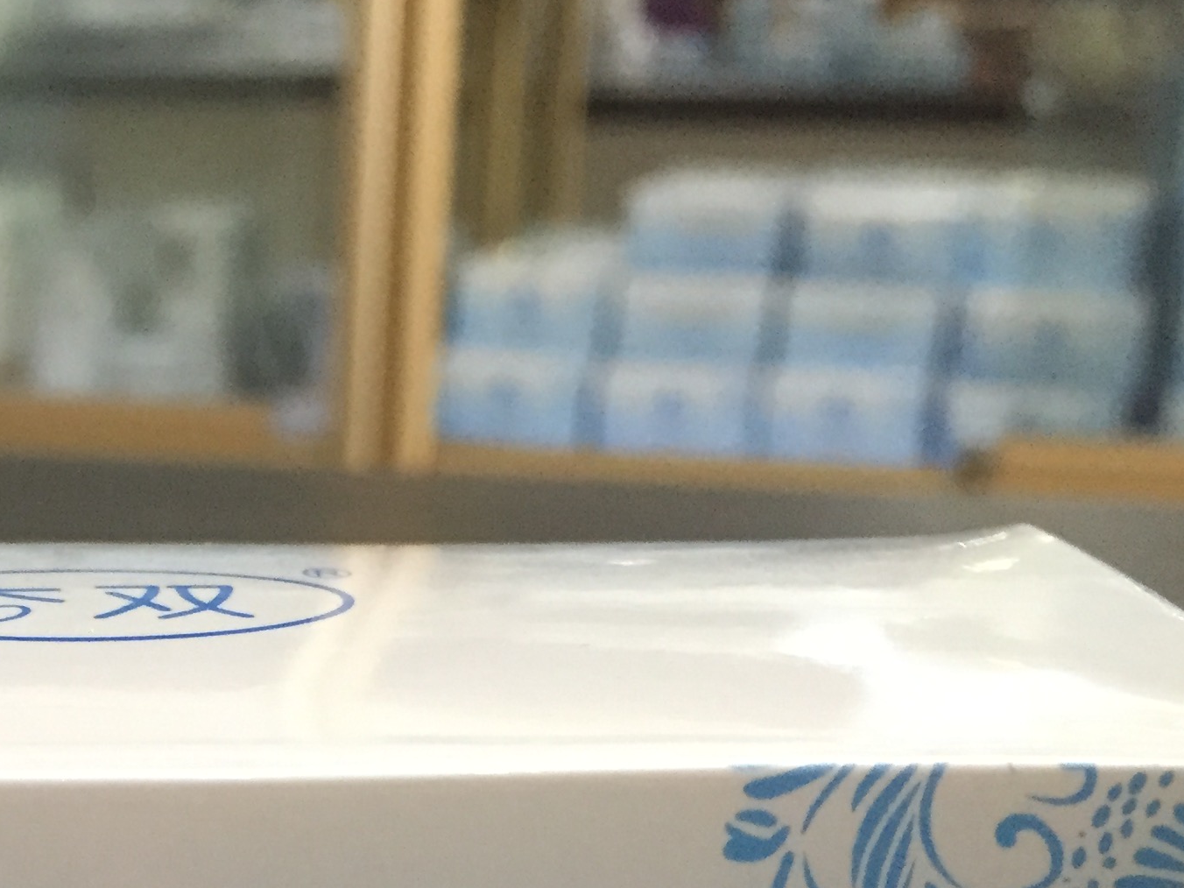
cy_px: 979
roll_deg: -0.6
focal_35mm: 70
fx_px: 2394
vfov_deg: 20.1
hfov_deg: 26.6
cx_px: 53
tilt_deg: -19.7
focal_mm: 4.15
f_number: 2.2
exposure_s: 1/25
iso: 250
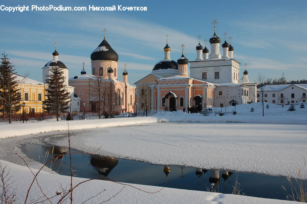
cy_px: 102
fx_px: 307
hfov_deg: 53.2
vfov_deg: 36.8
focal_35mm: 36
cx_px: 154
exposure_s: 1/320
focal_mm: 24
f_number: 9
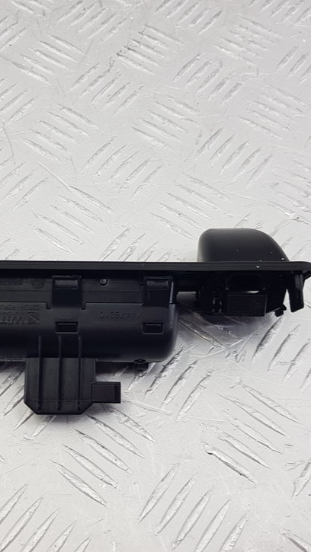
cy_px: 289
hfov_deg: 29.4
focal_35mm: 40
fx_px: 586
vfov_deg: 50.5
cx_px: 95
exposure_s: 1/100
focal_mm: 4.2
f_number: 1.7
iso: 50
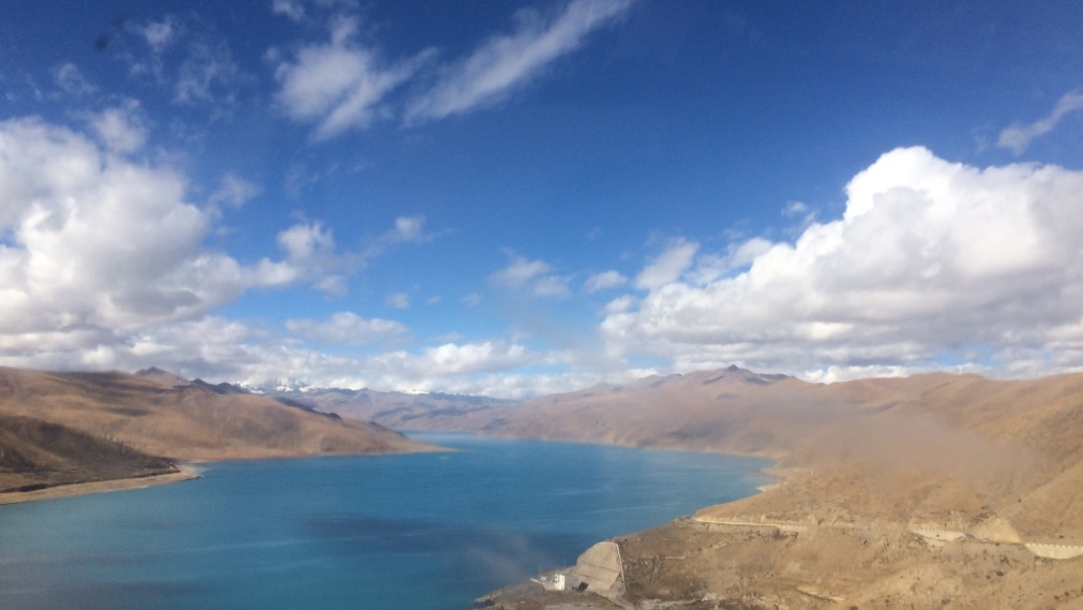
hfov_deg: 61.0
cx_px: 540
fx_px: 919
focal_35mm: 32
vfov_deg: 36.7
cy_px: 292
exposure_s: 1/2415
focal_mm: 4.15
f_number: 2.2
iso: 32
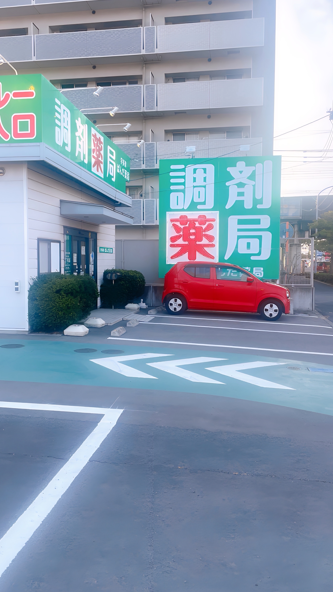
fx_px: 502
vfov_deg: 61.0
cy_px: 280
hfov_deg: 36.7
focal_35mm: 32
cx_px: 154
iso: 32
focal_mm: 4.2
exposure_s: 1/485
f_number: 1.6
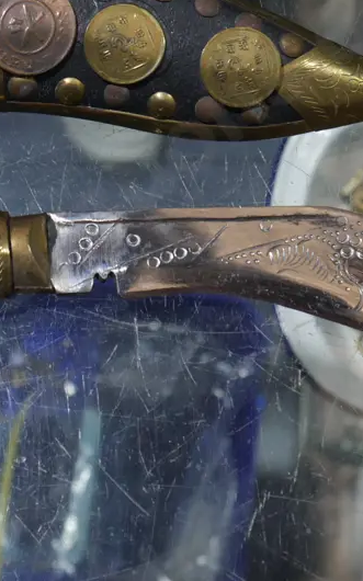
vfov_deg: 24.1
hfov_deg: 15.1
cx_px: 59
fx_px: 1362
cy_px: 243
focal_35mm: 86
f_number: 5
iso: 320
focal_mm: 21
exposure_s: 1/60
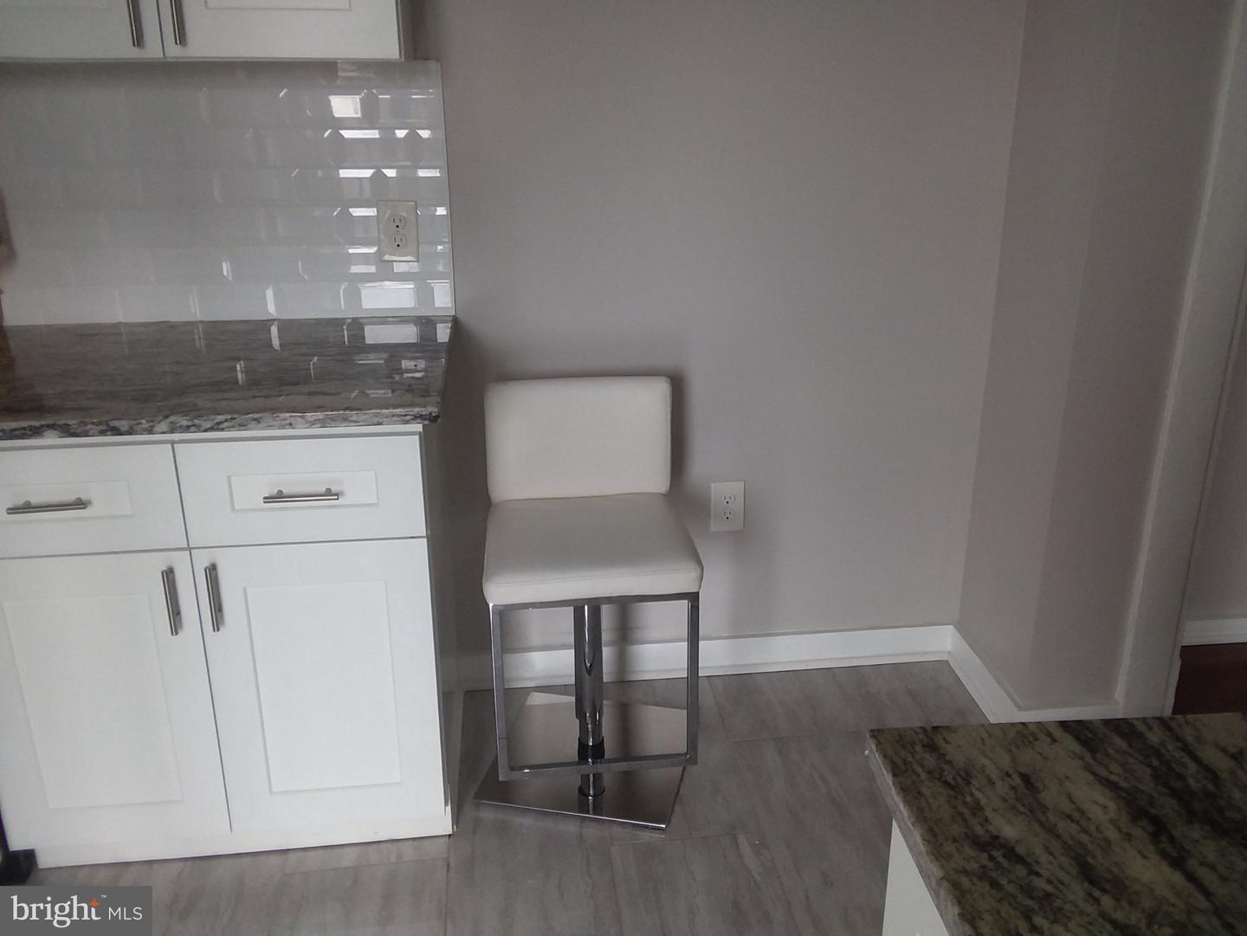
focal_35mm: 29
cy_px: 468
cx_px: 624
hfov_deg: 61.6
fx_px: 1045
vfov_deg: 48.3
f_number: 1.9
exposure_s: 1/120
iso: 50
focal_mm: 2.47
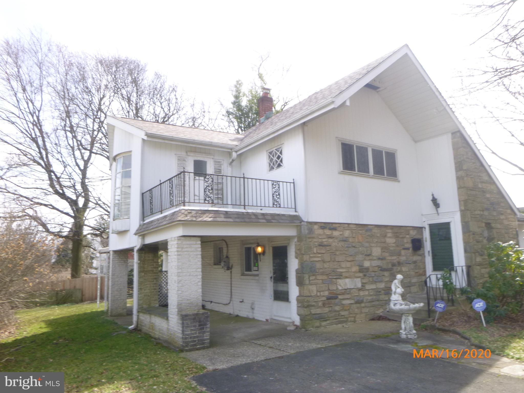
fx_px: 378
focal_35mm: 25
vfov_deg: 54.9
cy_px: 196
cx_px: 262
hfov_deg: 69.4
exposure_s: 1/160
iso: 100
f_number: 3.9
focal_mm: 4.5
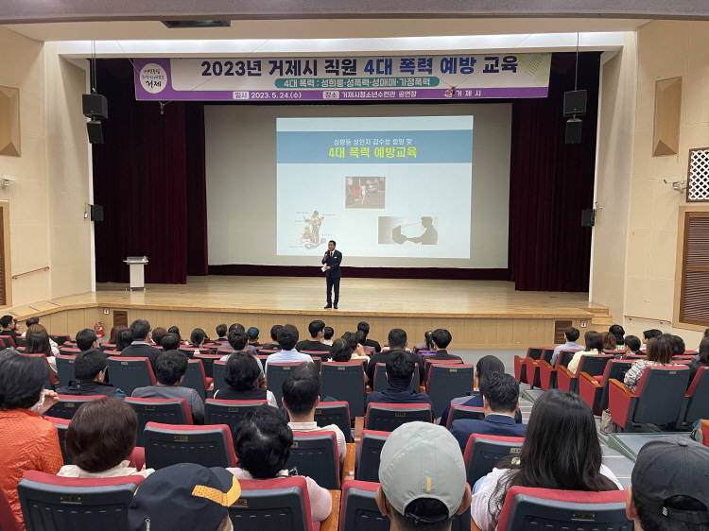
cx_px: 354
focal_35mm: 26
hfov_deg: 67.3
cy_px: 266
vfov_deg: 53.0
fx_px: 532
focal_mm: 4.2
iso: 200
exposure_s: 1/60
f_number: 1.6
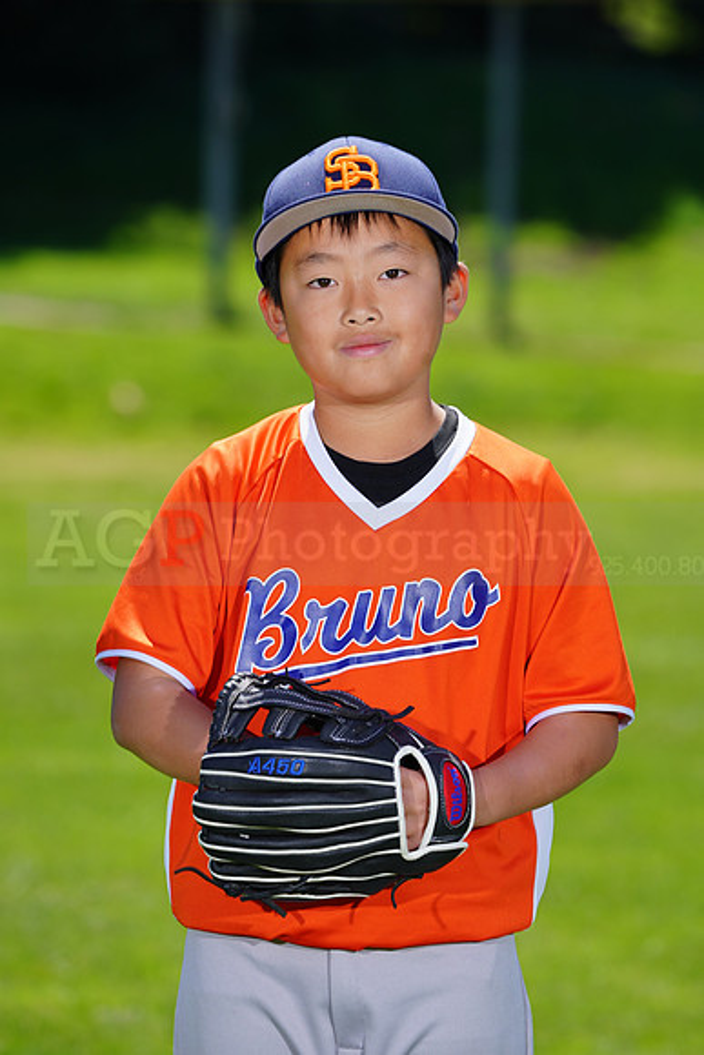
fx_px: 8266
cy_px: 528
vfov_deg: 7.3
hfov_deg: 4.9
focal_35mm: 282
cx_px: 352
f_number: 8
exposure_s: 1/250
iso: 100
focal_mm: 282
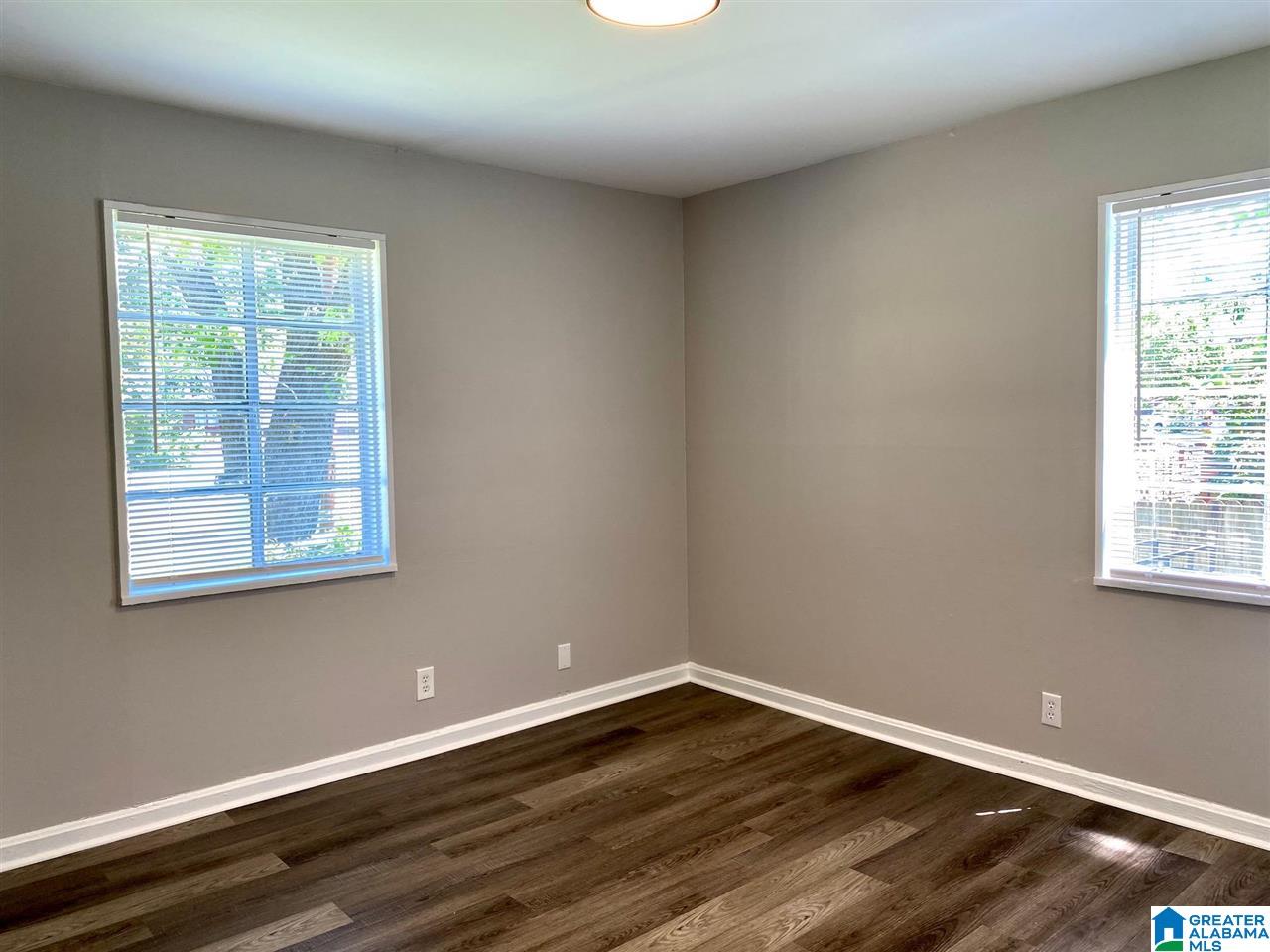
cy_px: 476
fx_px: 954
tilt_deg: -3.0
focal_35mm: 26
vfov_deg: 53.1
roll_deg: +1.1
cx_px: 635
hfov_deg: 67.3
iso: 80
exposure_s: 1/120
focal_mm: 4.25
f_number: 1.8
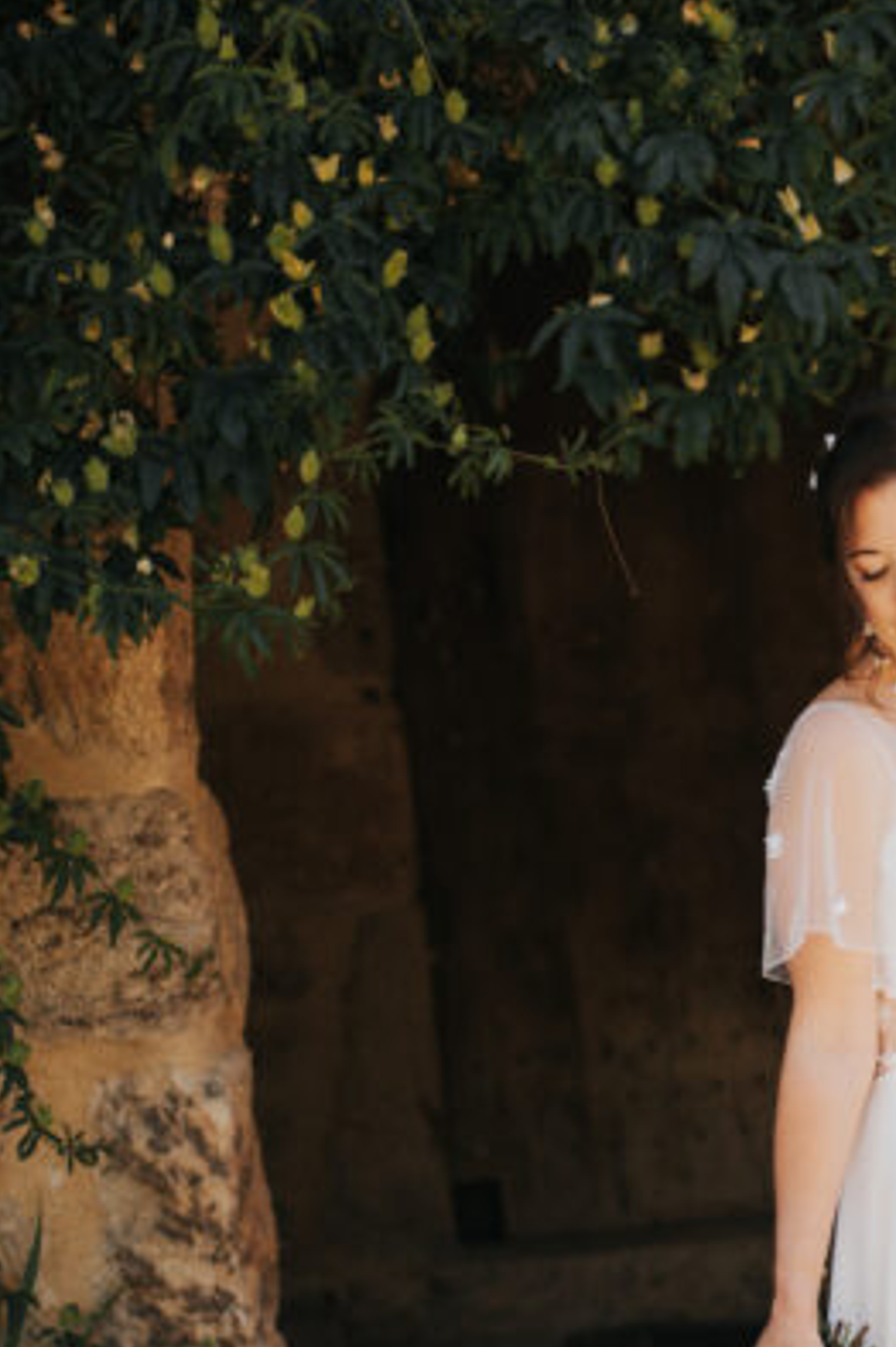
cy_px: 1080
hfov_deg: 14.7
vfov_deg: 22.1
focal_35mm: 91
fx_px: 3403
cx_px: 915
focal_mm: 35
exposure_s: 1/5000
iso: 800
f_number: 1.4
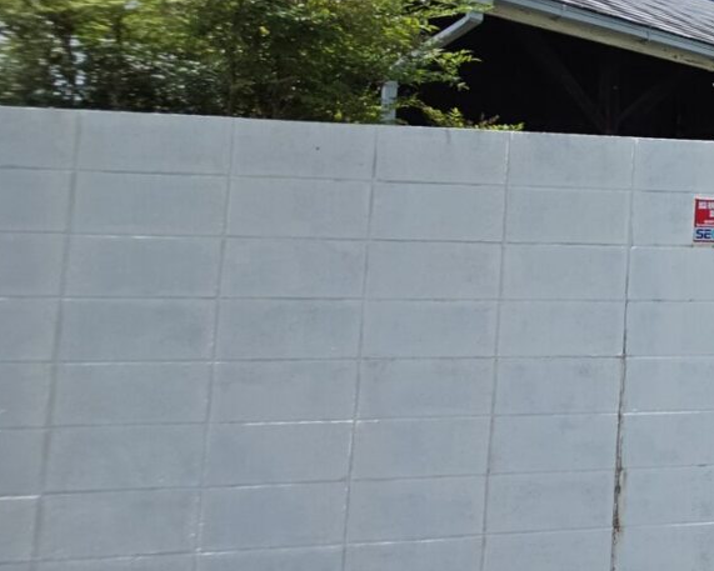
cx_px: 1097
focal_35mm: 40
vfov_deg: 37.1
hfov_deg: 28.0
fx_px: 845
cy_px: 217
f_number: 1.9
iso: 20
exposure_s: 1/1332
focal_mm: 2.2
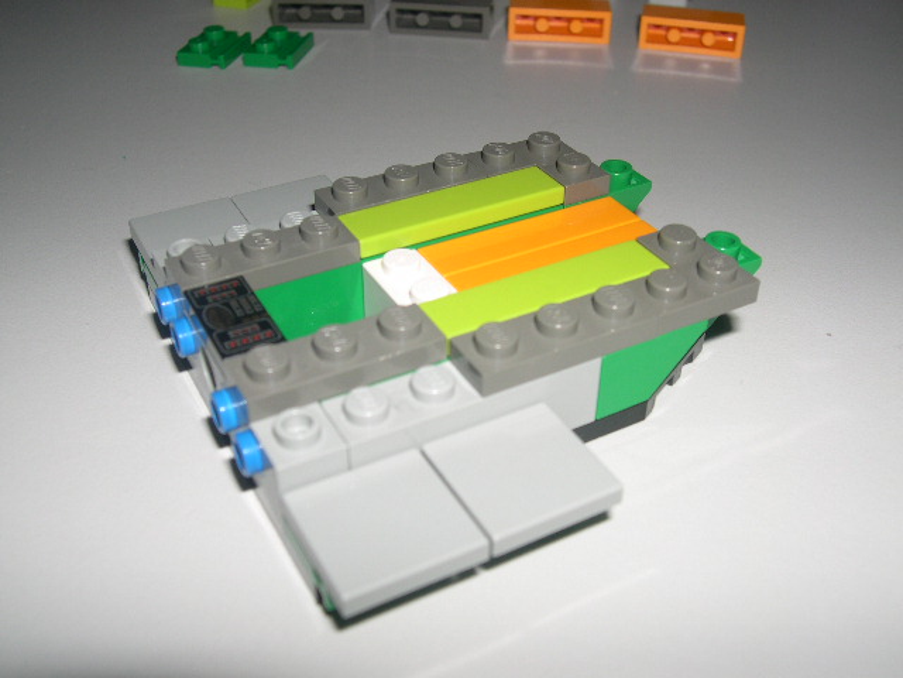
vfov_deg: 37.7
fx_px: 991
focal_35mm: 38
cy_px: 339
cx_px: 452
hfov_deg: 49.0
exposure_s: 1/60
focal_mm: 8
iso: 100
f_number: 7.6
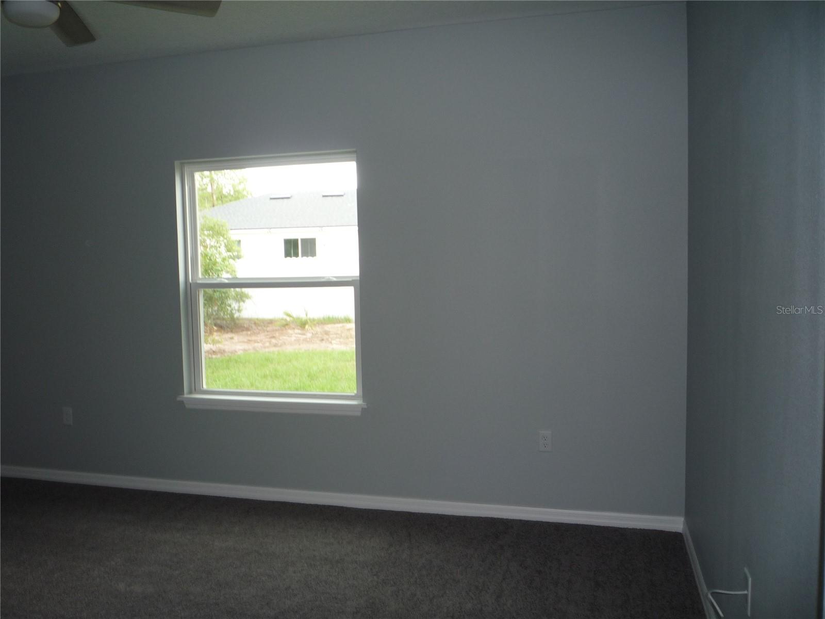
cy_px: 310
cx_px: 412
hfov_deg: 60.0
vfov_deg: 46.8
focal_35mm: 30
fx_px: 715
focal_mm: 5.2
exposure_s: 1/50
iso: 100
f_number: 3.3
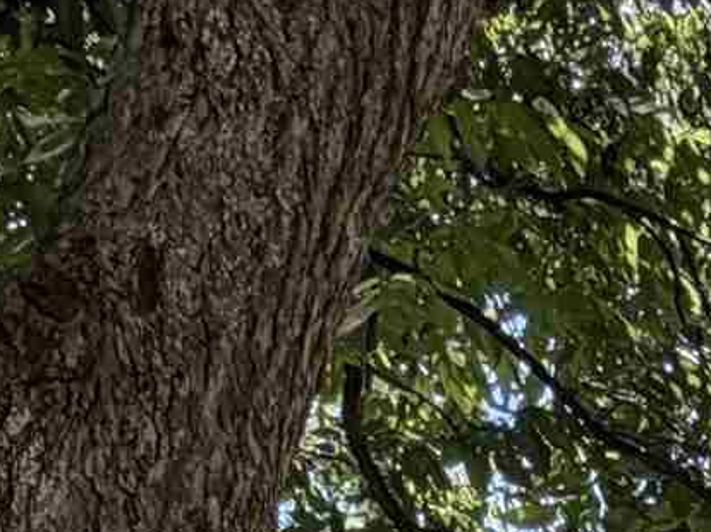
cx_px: 1542
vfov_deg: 9.7
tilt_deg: -0.9
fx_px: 2135
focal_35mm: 104
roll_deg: +1.0
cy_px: 1737
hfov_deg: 14.6
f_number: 2.2
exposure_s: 1/502
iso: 50
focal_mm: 2.22
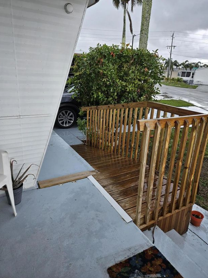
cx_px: 107
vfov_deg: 71.6
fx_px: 192
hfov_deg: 56.8
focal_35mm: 24
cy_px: 134
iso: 25
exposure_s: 1/184
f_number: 1.8
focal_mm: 5.4
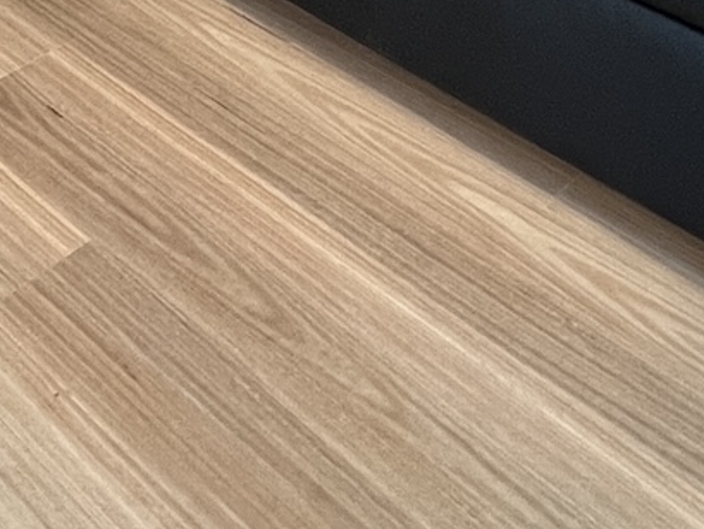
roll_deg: +0.3
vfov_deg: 17.1
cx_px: 312
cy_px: -546
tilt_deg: -9.8
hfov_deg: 31.6
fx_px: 1241
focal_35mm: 61
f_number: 1.8
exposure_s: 1/100
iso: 200
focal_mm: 1.57
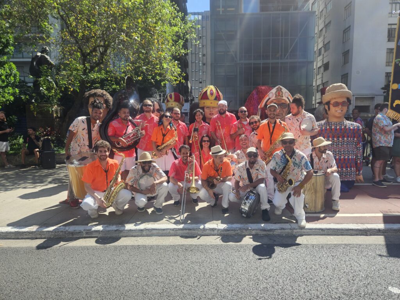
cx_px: 200
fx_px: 266
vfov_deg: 58.9
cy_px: 150
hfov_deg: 73.9
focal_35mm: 23
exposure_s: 1/756
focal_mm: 5.4
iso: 25
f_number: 1.8
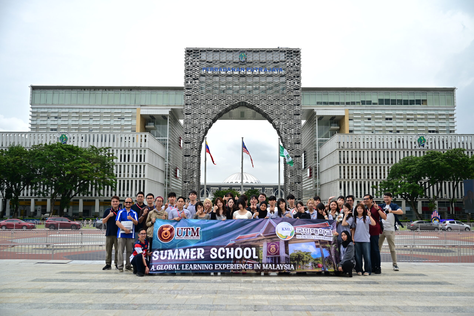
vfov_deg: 39.4
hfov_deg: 56.5
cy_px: 158
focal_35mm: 34
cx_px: 237
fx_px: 441
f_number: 2.8
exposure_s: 1/400
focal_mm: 33.5
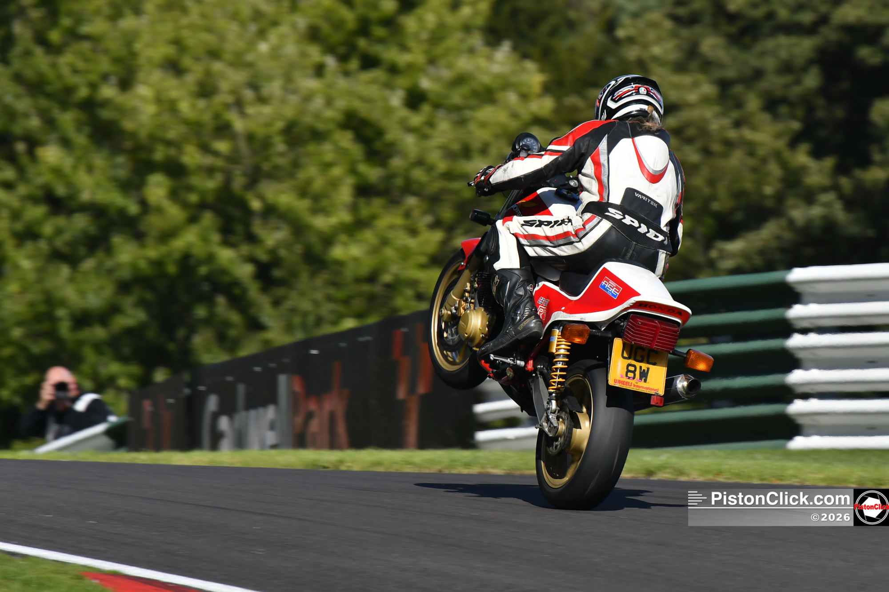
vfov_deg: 3.3
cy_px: 296
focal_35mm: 420
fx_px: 10370
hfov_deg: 4.9
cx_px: 444
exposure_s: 1/320
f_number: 5.6
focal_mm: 280
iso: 100
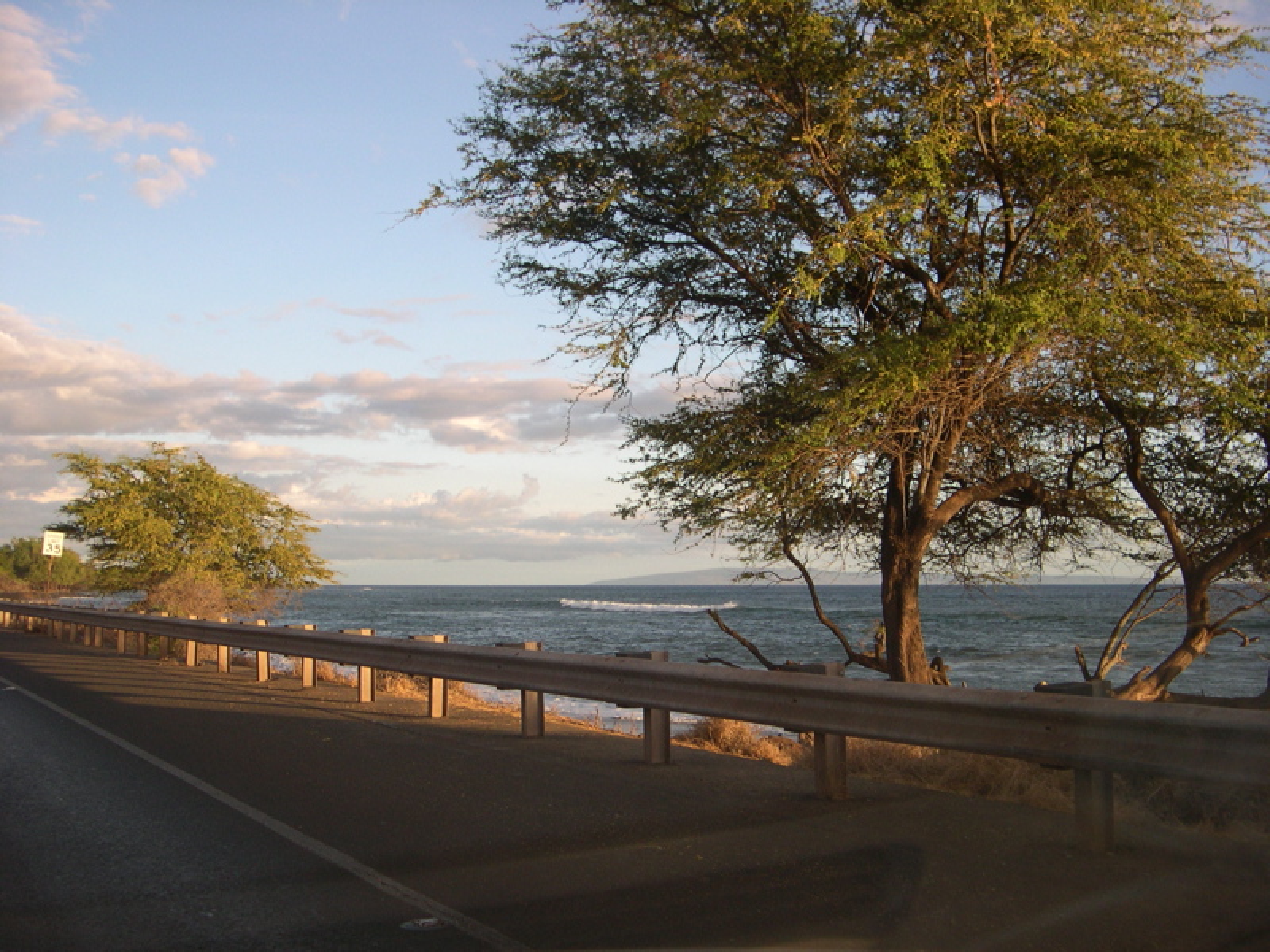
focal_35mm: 38
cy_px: 476
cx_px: 635
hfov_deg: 49.0
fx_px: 1394
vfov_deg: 37.7
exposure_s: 1/354
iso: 100
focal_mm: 8
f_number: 2.8
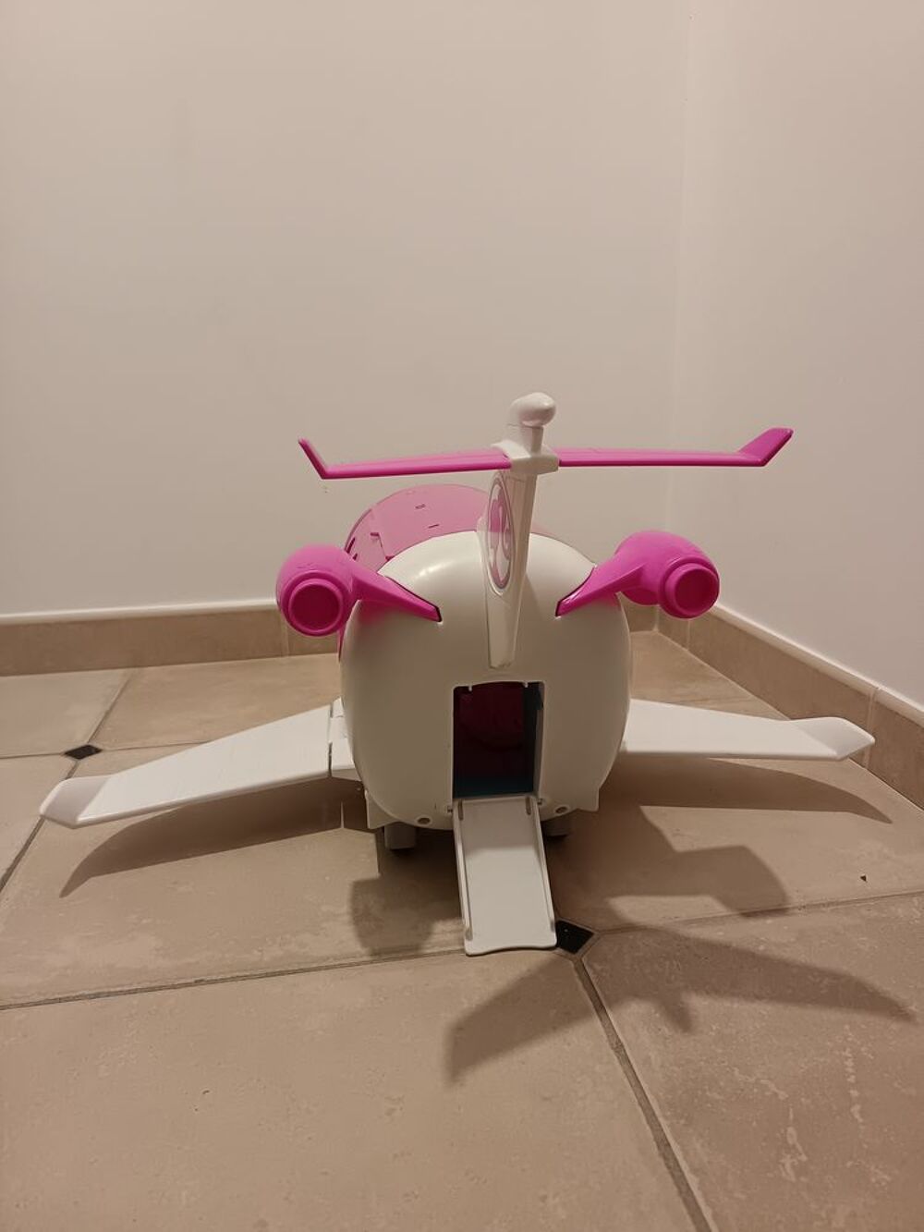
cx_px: 462
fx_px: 854
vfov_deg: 71.6
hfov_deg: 56.8
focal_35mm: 24
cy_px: 616
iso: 2821
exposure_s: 1/25
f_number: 1.75
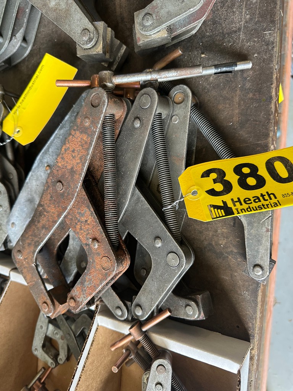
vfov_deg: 71.6
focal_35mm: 24
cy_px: 196
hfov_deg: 56.8
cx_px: 146
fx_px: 271
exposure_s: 1/103
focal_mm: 6.86
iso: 250
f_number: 1.78
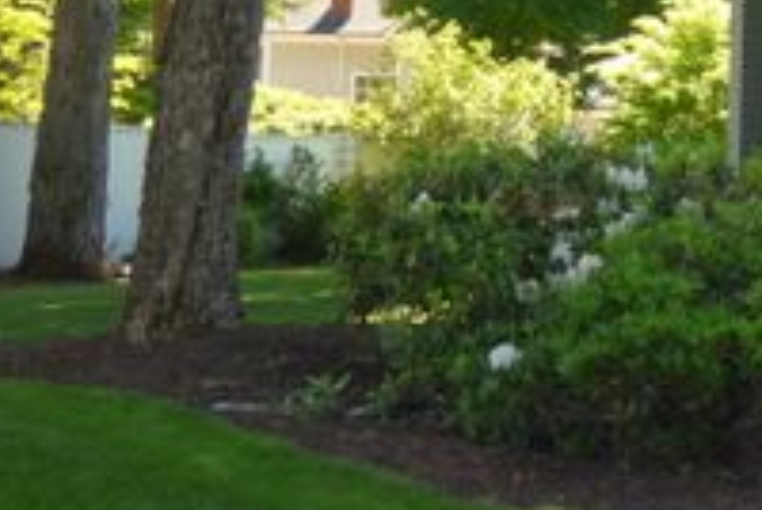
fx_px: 1759
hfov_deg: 22.8
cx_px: 876
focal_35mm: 83
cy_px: 2
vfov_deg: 16.2
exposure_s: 1/160
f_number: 3.4
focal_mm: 5.78
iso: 100
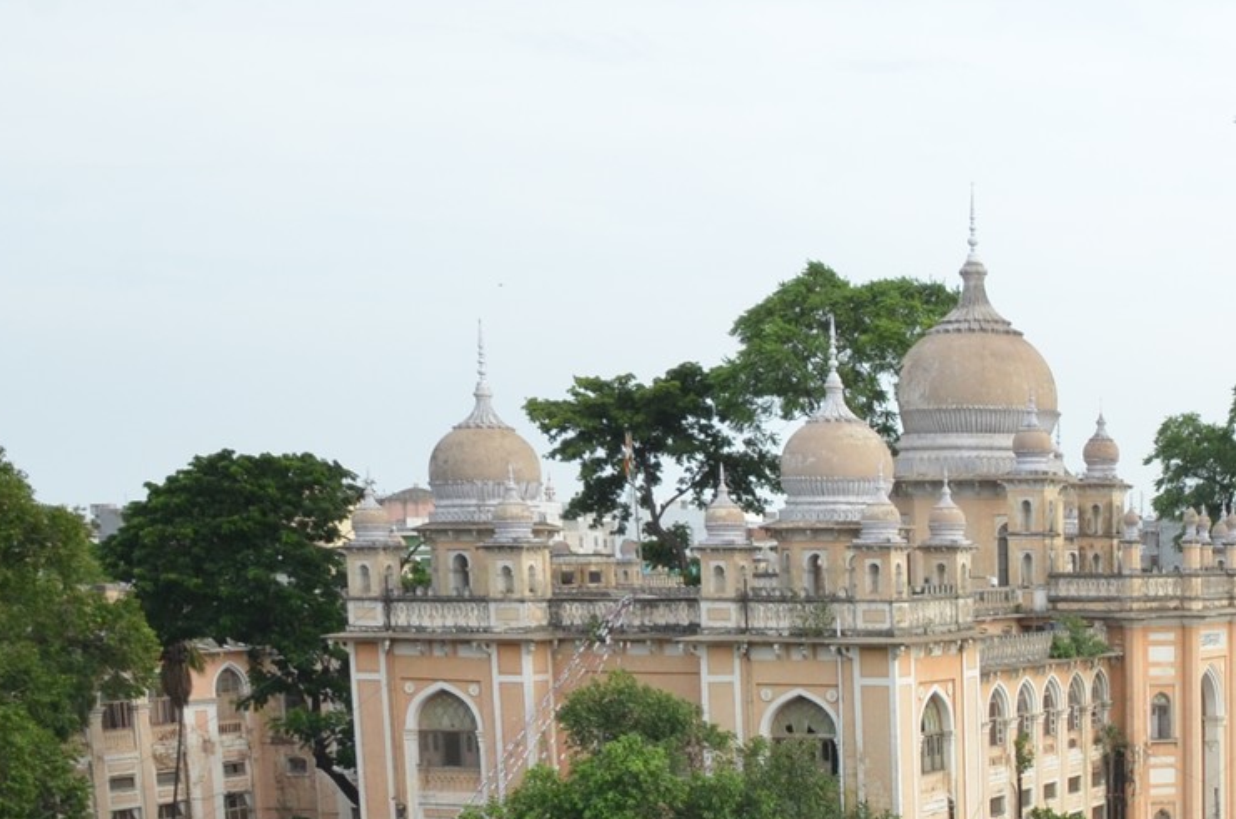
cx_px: 1369
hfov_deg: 26.5
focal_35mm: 70
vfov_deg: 18.3
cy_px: 1016
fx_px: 2399
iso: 500
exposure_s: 1/160
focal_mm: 18
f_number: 13
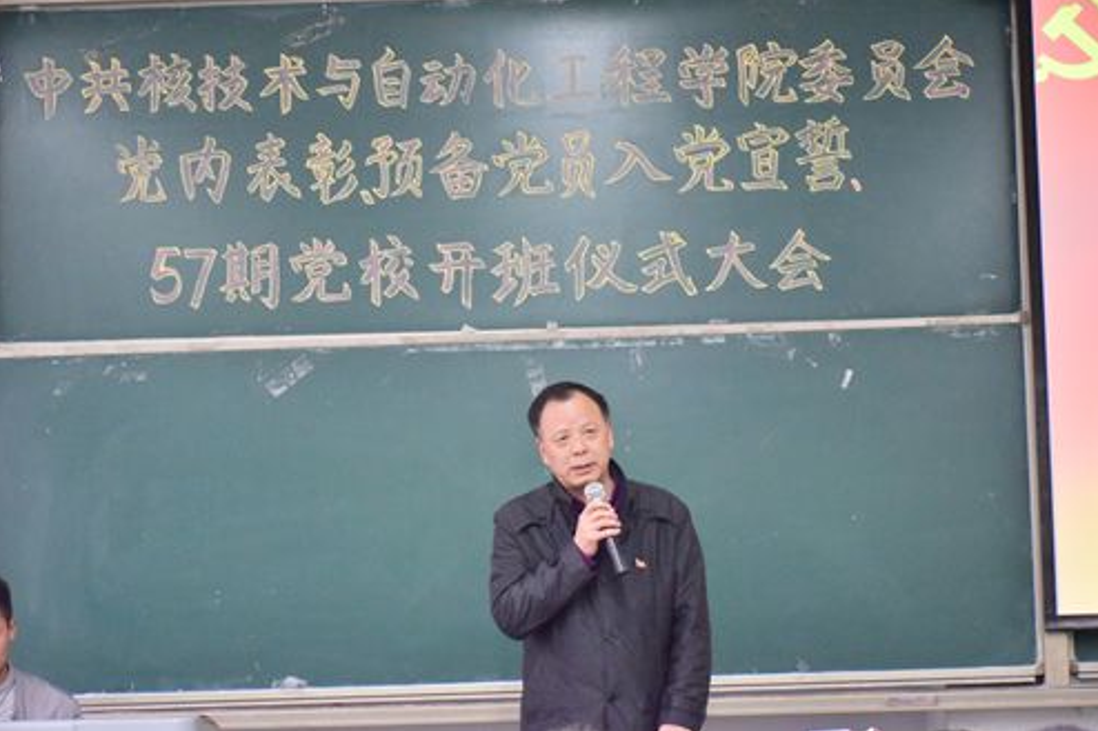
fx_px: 2591
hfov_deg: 23.9
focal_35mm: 85
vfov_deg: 16.1
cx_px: 551
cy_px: 366
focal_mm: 56
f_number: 4.8
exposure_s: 1/125
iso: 6400
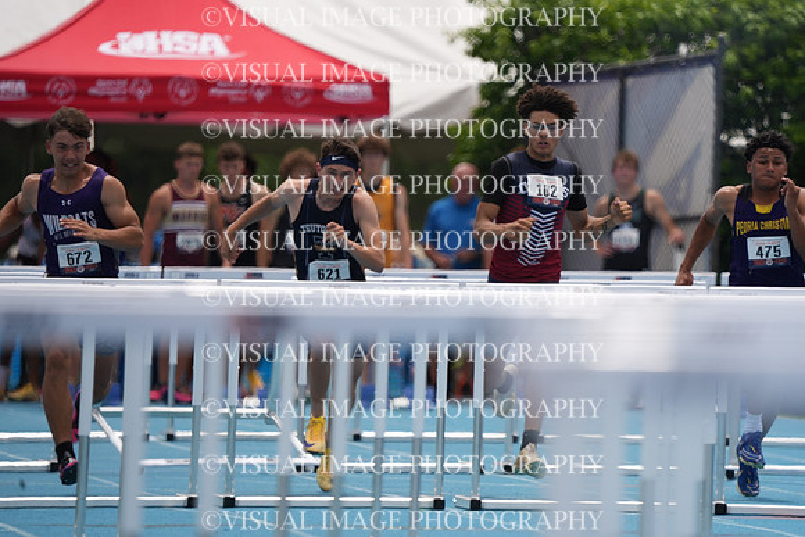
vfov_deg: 2.3
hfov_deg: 3.4
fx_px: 13419
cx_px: 402
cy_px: 268
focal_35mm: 600
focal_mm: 600
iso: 500
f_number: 6.3
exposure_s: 1/2500
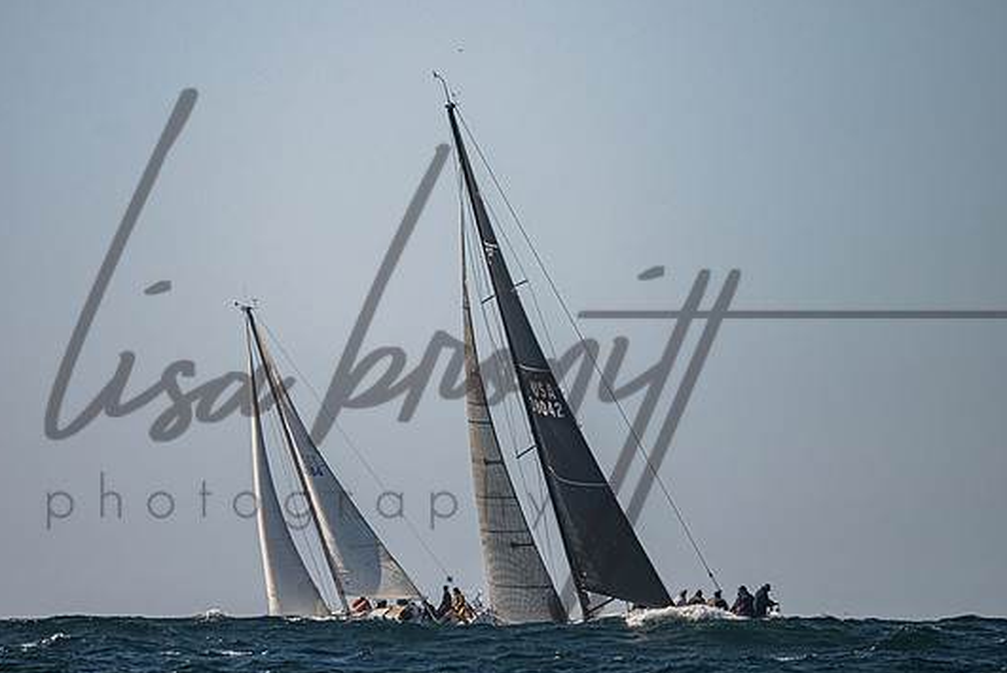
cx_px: 445
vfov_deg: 2.4
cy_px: 255
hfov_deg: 3.5
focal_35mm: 584
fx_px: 16349
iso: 320
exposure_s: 1/5000
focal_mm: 400
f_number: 6.3
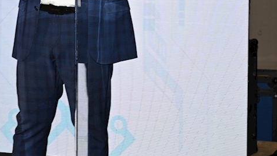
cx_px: 63
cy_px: -68
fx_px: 1359
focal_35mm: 185
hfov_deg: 11.6
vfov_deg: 6.5
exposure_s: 1/60
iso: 360
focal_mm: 70
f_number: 4
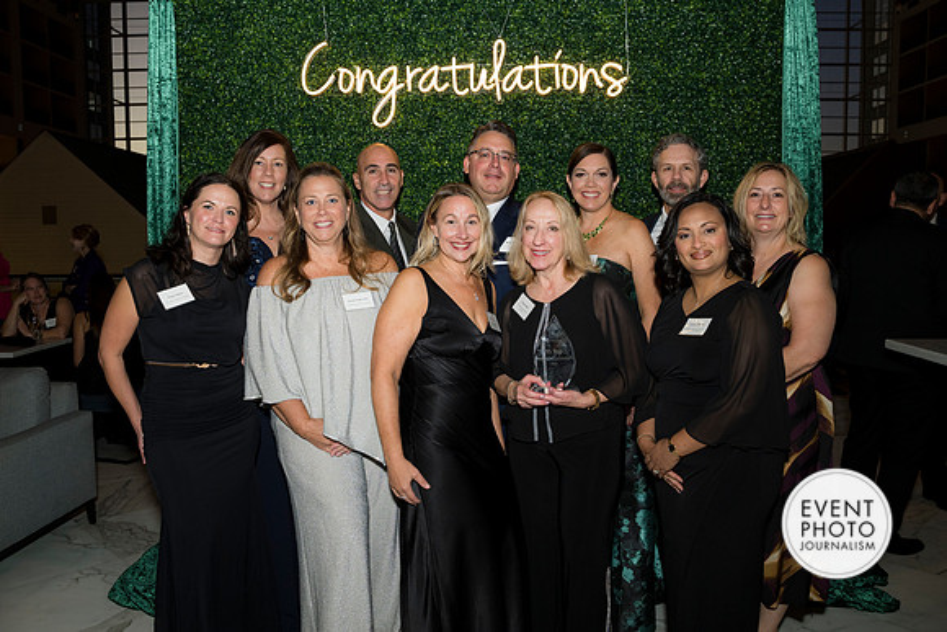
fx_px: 776
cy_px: 316
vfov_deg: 44.3
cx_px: 474
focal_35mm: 30
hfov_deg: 62.8
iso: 800
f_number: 5
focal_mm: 29.5
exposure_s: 1/160
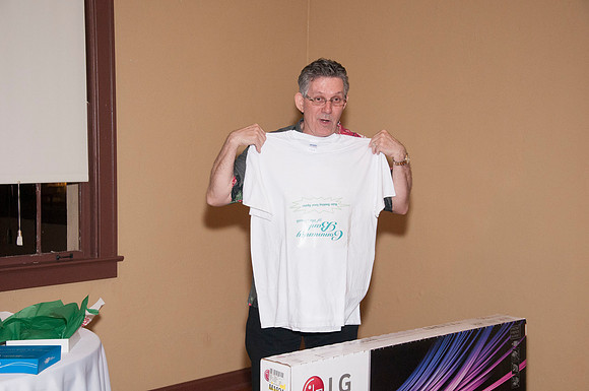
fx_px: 980
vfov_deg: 22.6
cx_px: 294
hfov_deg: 33.4
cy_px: 196
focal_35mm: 60
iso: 800
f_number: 5.6
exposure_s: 1/80
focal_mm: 40
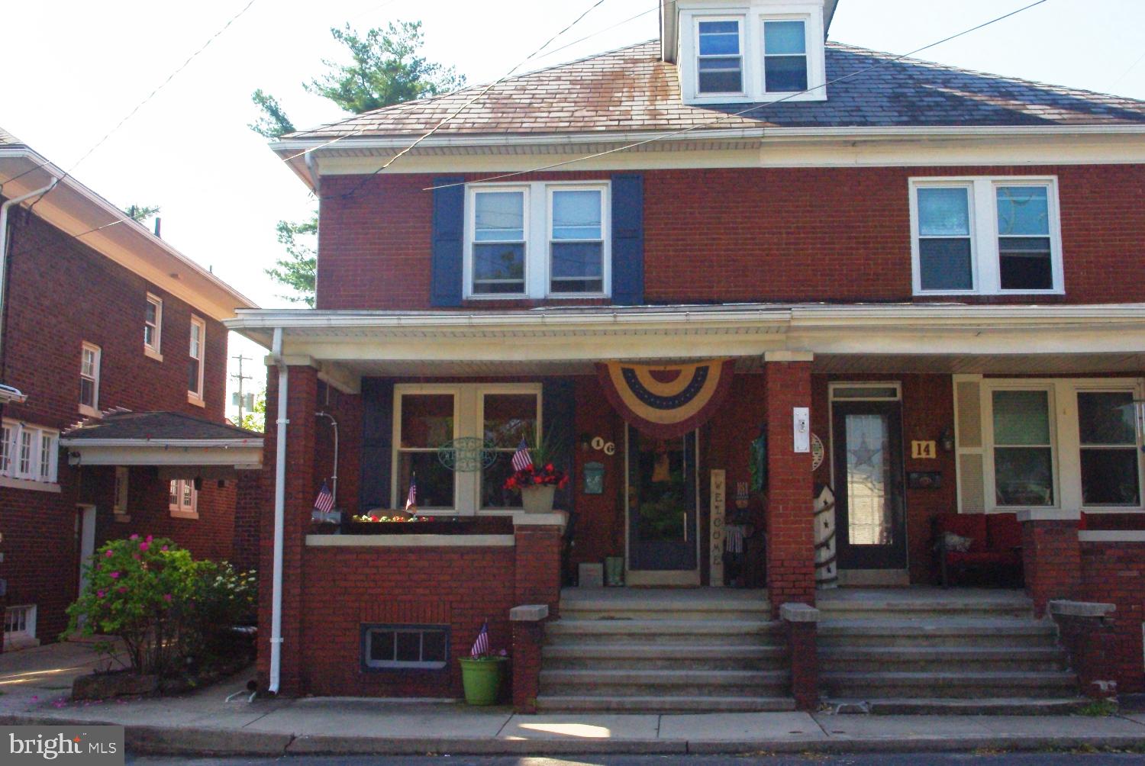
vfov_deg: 34.3
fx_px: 1242
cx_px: 572
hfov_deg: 49.5
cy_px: 383
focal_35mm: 39
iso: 800
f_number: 11
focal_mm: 26.25
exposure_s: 1/250
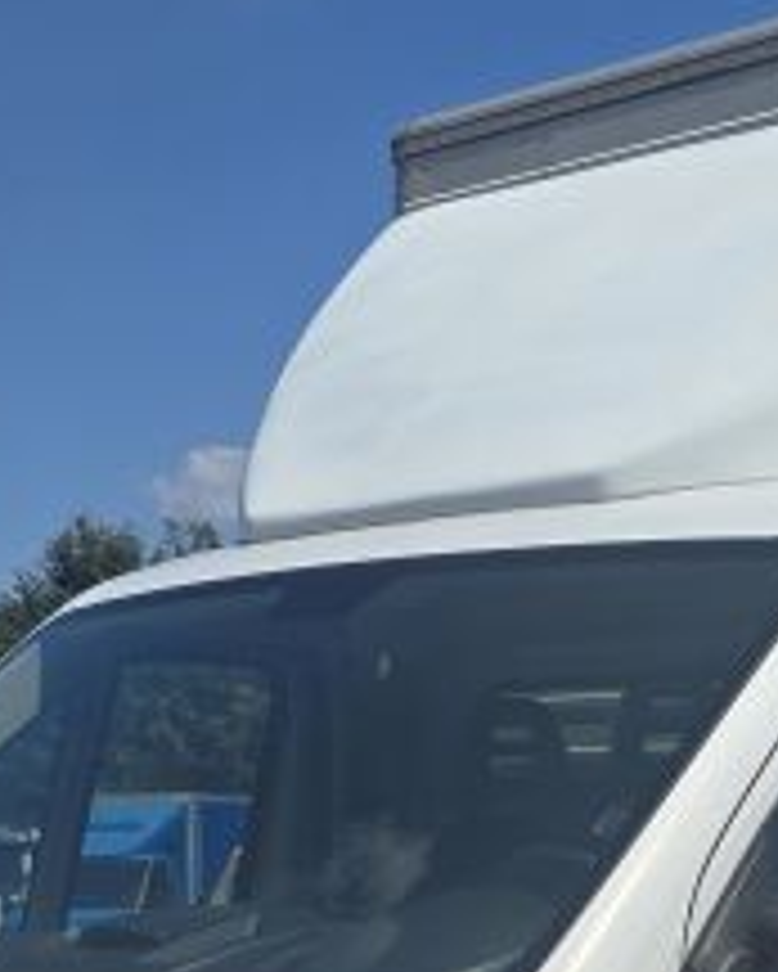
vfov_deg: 21.7
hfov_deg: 18.2
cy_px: 1094
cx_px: 729
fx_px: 2387
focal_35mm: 83
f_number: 1.7
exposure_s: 1/1402
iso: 12
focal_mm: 6.3
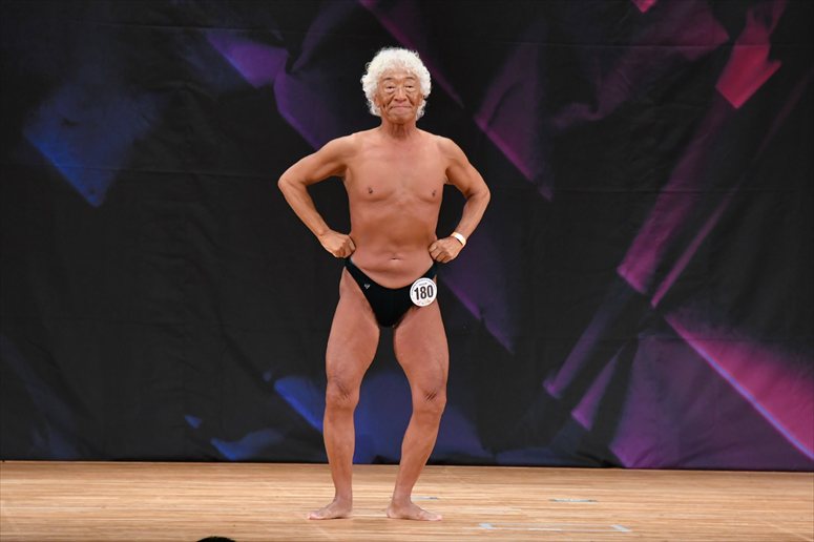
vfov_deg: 4.8
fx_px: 6441
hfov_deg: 7.2
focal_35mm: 285
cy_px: 271
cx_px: 407
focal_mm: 190
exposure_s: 1/400
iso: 3200
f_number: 5.6
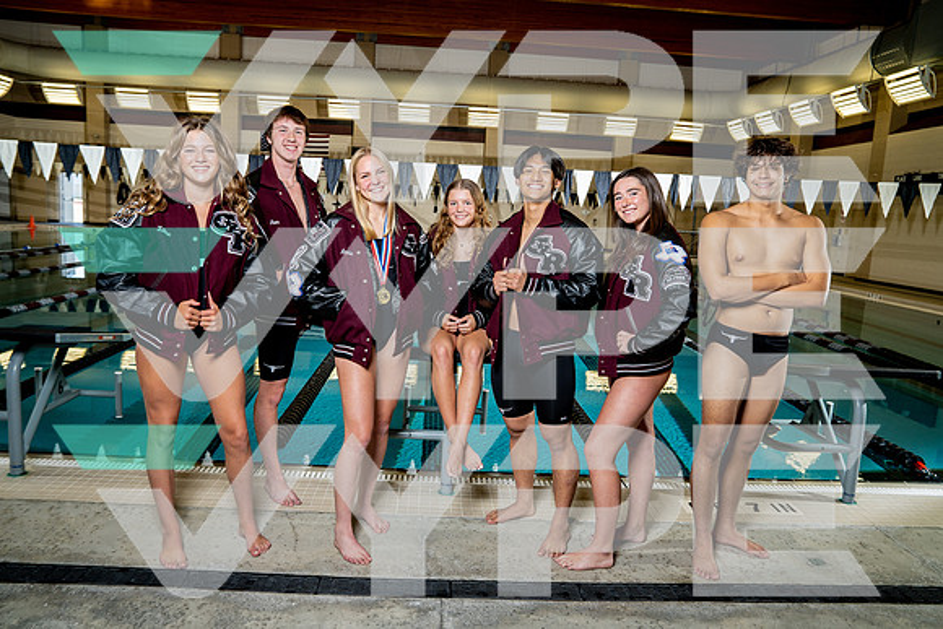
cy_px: 314
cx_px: 472
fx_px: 707
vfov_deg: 48.0
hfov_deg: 67.4
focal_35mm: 27
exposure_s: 1/250
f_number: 5.6
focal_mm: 27
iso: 320
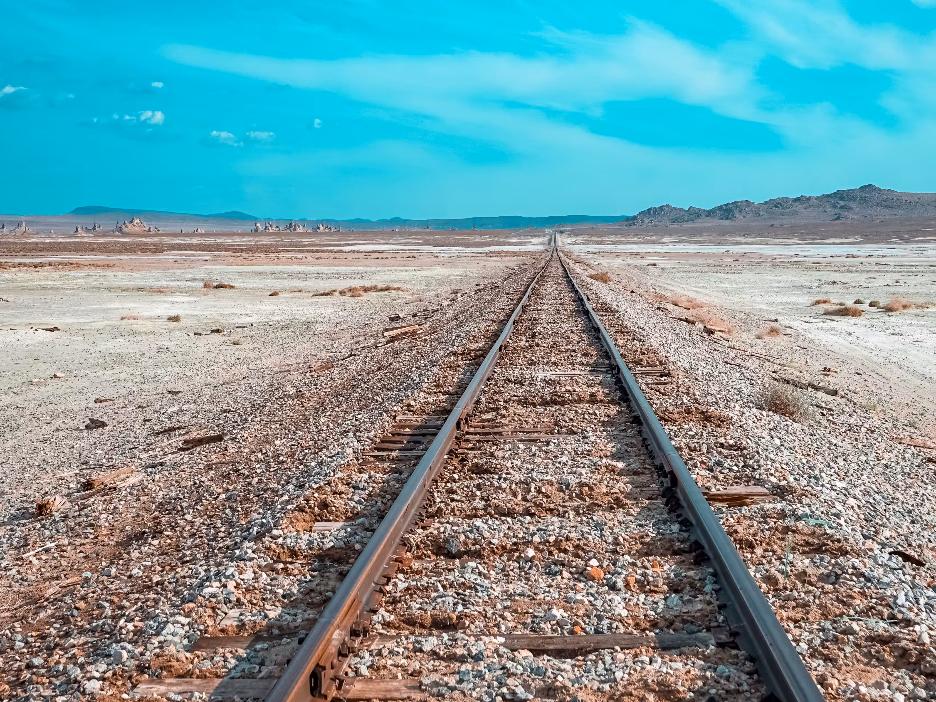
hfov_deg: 32.1
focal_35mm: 60
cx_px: 544
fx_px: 1622
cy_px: 276
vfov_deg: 24.4
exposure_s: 1/60
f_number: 9
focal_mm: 35
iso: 50
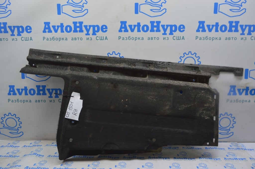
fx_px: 191
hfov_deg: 67.4
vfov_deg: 47.9
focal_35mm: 27
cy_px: 84
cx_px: 128
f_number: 5.6
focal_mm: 18
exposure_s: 1/25
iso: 400
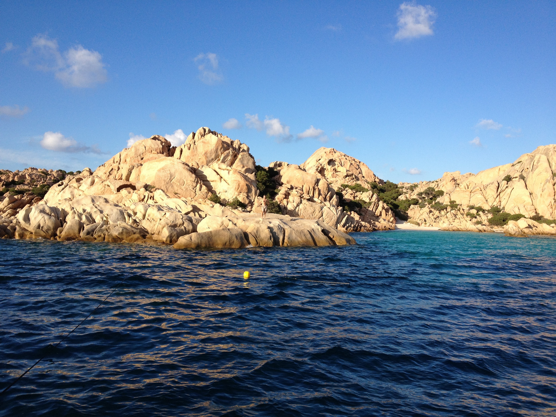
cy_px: 208
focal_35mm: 35
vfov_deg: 40.7
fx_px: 562
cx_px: 278
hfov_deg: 52.6
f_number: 2.4
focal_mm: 4.28
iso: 64
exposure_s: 1/1453
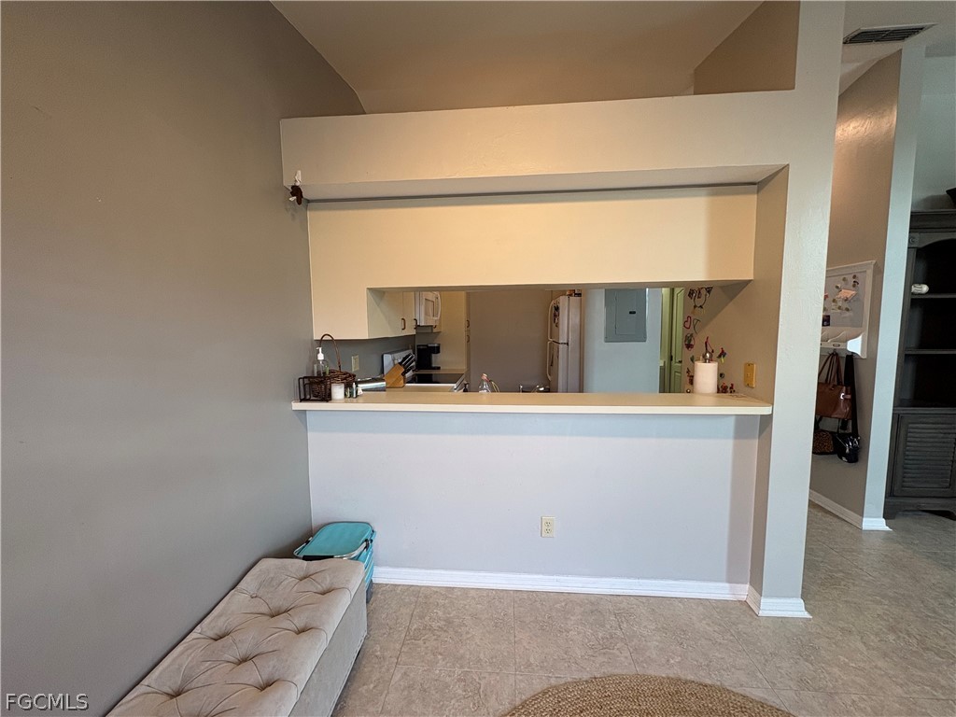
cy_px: 358
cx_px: 478
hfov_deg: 102.1
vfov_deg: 85.7
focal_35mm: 14
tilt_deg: -4.8
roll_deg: +0.5
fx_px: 387
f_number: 2.2
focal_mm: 2.22
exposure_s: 1/120
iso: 160
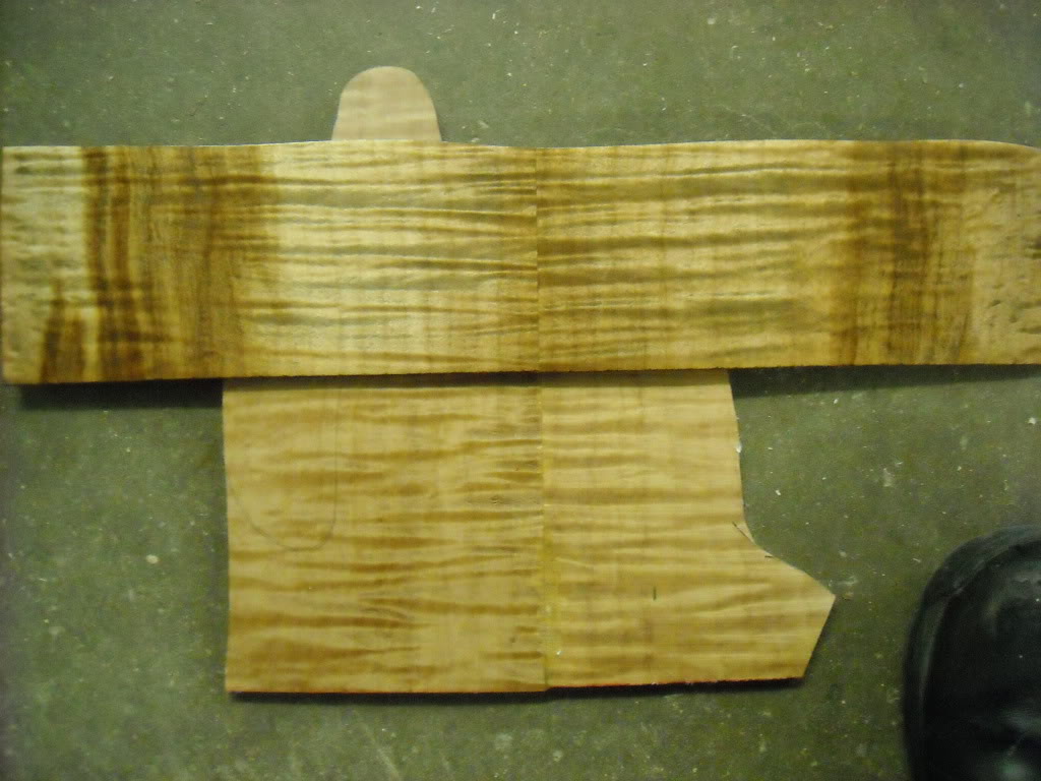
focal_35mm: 35
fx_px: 1053
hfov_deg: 52.6
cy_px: 390
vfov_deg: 40.7
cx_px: 520
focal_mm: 5.7
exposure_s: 1/30
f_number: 2.8
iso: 800
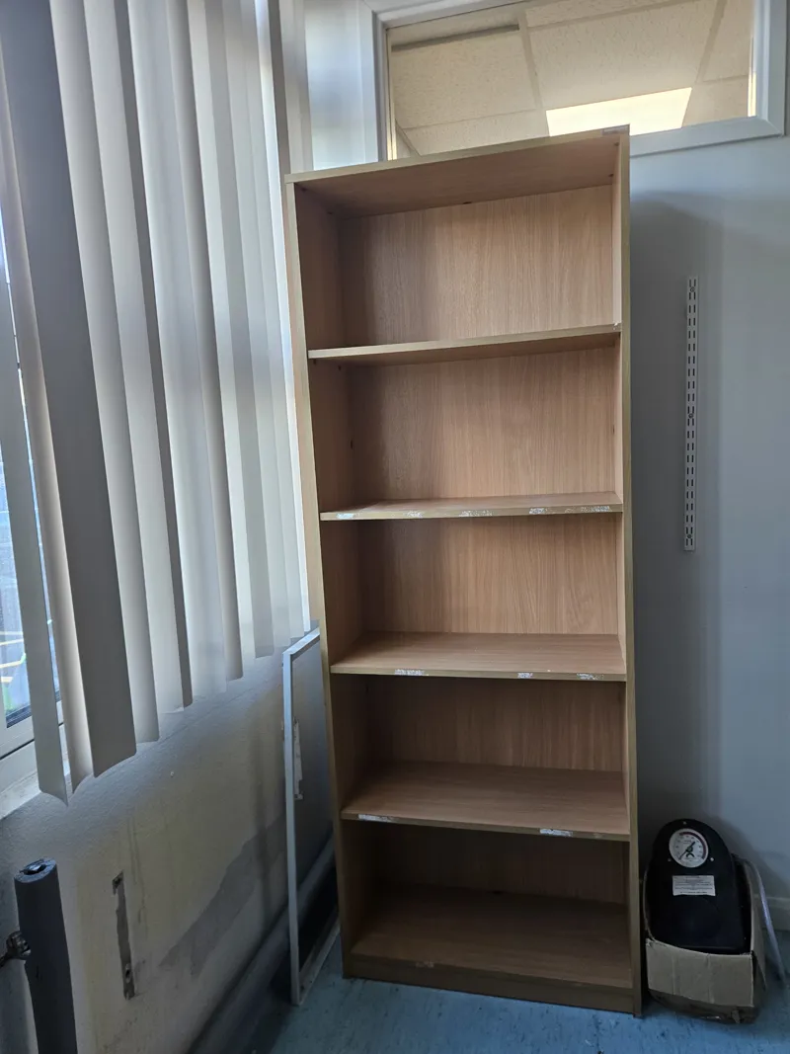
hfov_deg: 58.9
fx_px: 700
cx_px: 395
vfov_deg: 73.9
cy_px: 527
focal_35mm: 23
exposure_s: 1/100
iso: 160
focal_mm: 5.4
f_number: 1.8
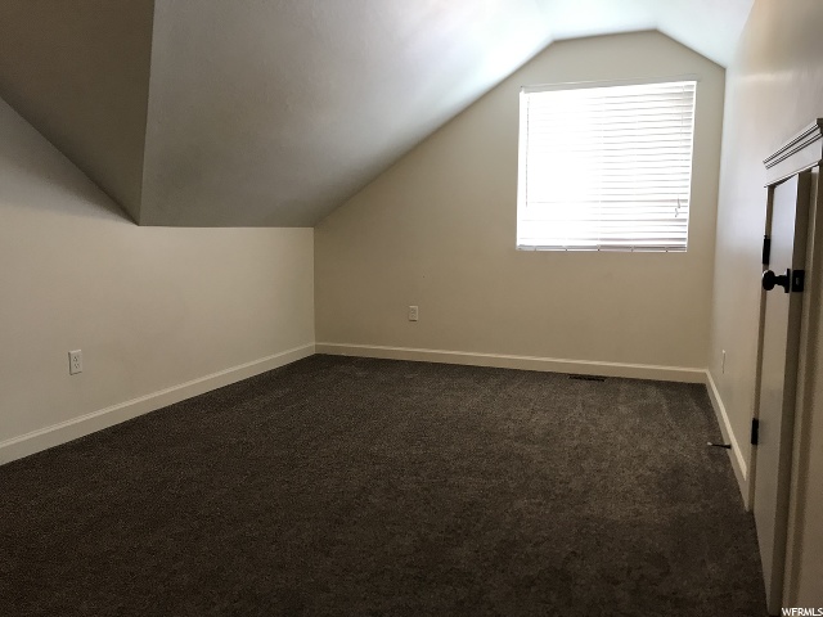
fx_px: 666
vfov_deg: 49.7
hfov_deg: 63.4
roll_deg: -1.2
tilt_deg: -8.3
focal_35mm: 28
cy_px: 308
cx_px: 412
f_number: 1.8
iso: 40
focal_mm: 3.99
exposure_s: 1/24
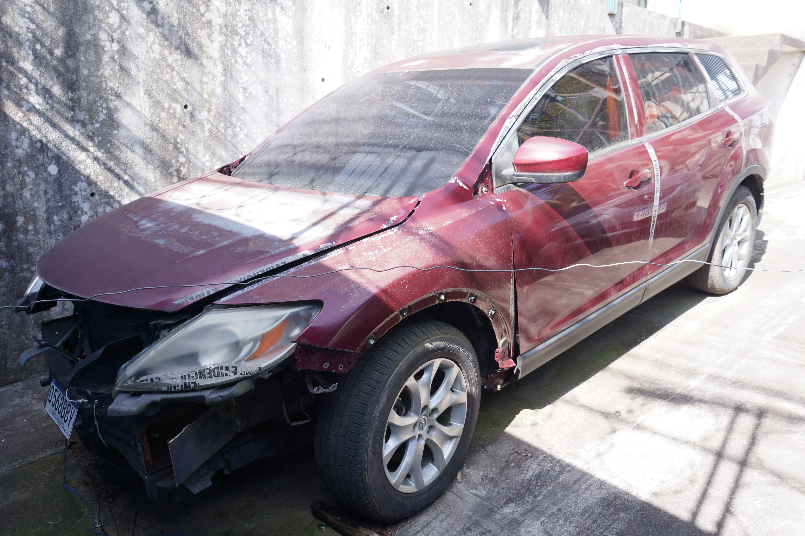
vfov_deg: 47.9
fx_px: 603
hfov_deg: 67.4
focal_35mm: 27
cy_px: 268
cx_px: 402
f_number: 6.3
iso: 100
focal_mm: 18
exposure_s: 1/60
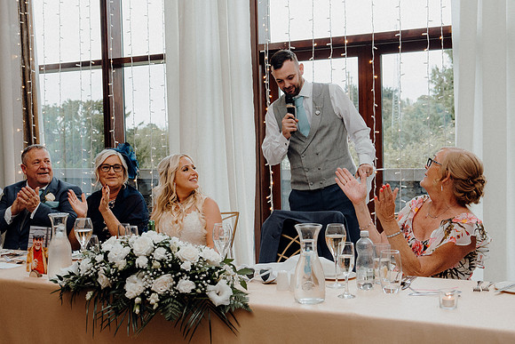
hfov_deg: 43.6
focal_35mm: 45
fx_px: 644
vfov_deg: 29.9
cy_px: 172
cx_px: 258
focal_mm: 30
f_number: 3.5
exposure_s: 1/160
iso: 640
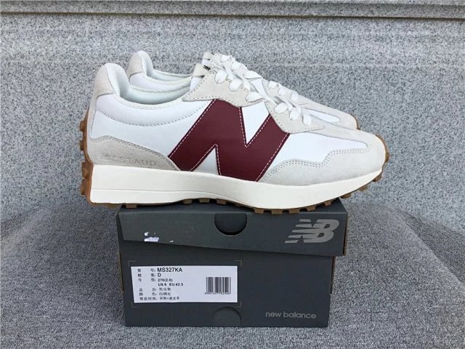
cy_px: 174
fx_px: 416
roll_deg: -0.7
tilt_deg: -19.9
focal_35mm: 31
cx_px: 232
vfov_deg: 45.4
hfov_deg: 58.4
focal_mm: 3.3
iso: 25
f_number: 2.4
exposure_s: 1/769
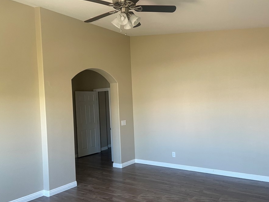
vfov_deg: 46.8
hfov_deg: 59.9
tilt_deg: -1.6
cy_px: 106
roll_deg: +2.9
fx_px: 233
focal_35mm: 30
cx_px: 146
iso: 125
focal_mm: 4.2
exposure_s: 1/85
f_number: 1.6
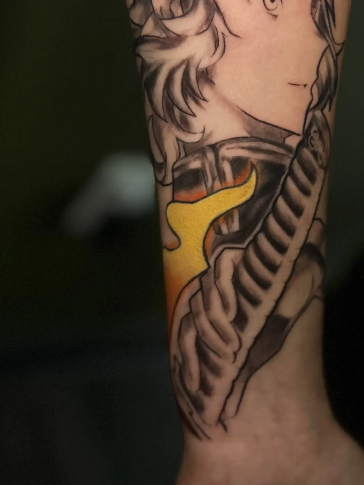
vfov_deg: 34.9
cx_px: 268
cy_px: 215
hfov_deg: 26.3
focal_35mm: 55
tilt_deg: -34.8
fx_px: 771
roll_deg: -41.9
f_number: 1.78
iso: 400
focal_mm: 6.86
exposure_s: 1/60
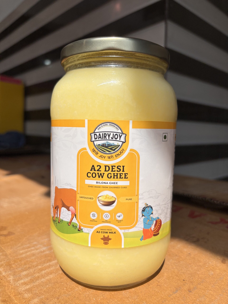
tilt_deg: -5.5
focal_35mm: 26
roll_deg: -2.0
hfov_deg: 53.1
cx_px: 114
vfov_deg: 67.3
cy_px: 152
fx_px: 228
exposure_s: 1/4425
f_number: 1.6
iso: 50
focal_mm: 5.96
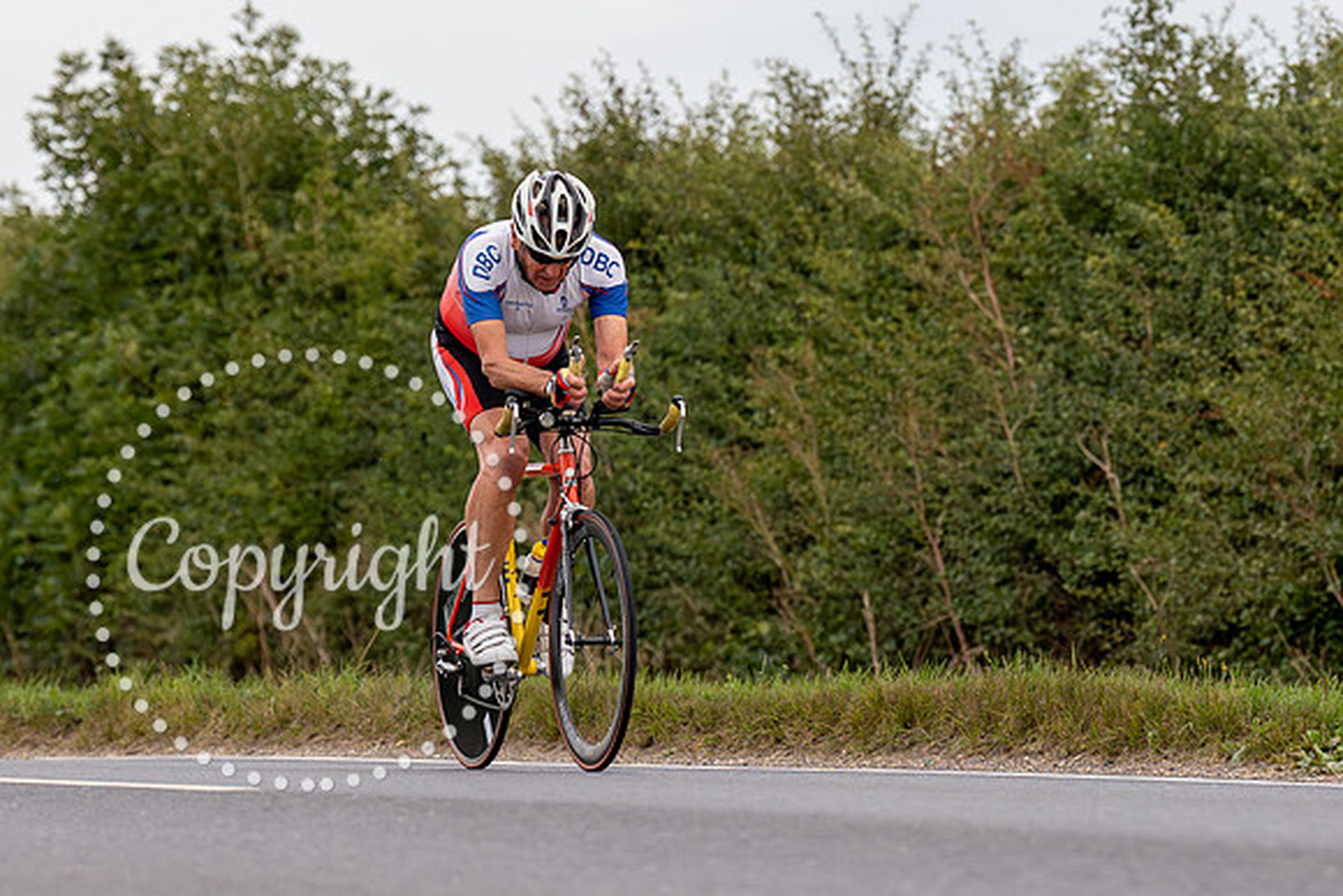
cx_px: 541
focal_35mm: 238
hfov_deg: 8.6
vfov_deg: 5.8
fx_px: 8888
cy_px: 285
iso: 1600
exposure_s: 1/800
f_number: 3.5
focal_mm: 135
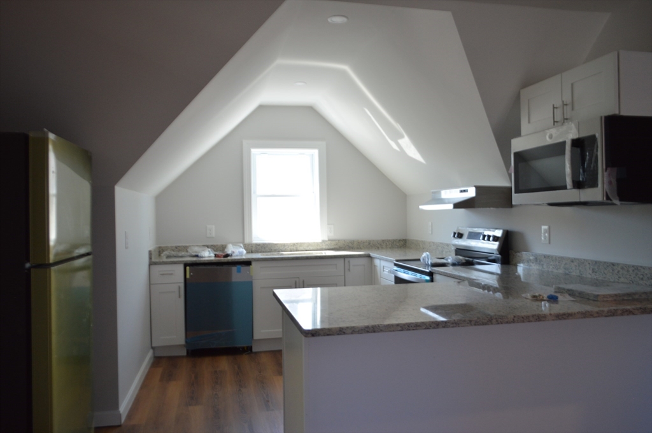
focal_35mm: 27
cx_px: 326
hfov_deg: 67.4
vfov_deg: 47.9
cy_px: 216
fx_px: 489
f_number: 5.6
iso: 400
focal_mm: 18
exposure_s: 1/125
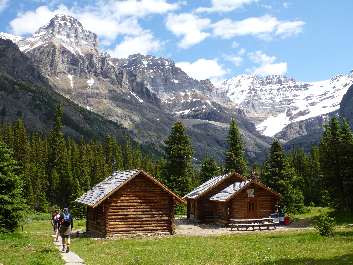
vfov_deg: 37.7
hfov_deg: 49.0
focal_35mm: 38
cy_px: 132
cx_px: 176
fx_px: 388
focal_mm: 6.8
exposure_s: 1/400
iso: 100
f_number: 4
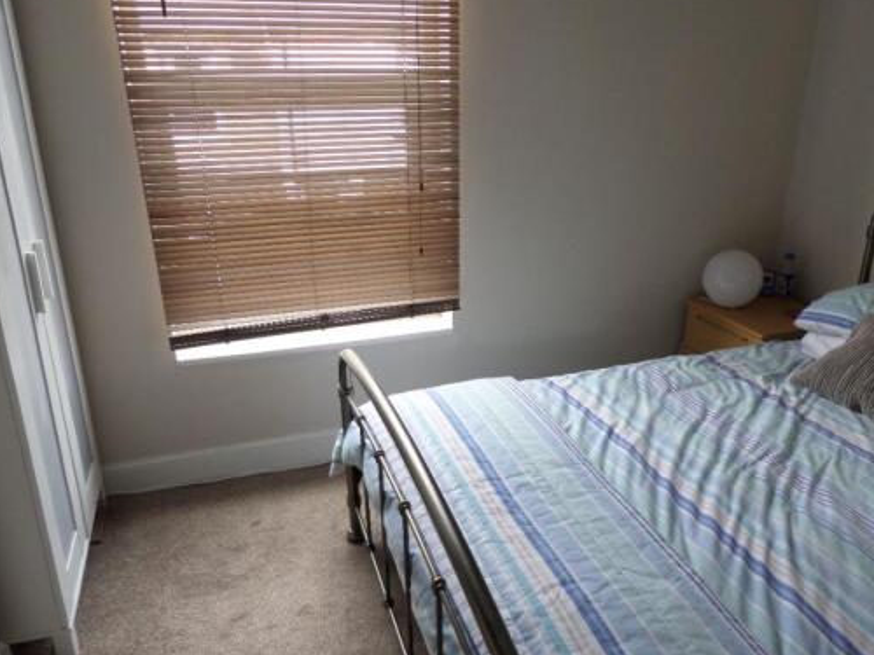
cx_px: 475
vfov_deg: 49.6
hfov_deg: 63.3
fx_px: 707
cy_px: 369
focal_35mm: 28
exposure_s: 1/30
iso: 120
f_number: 3.1
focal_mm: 4.3
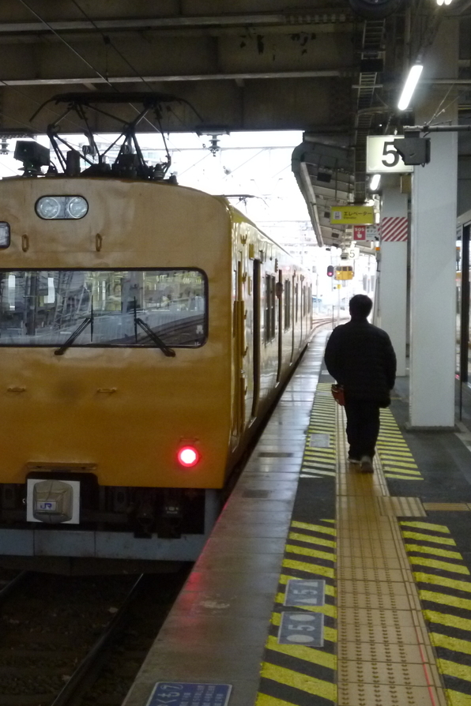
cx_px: 92
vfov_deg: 30.1
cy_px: 355
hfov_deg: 20.1
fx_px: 1315
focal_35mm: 67
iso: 400
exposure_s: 1/40
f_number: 4
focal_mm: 8.6
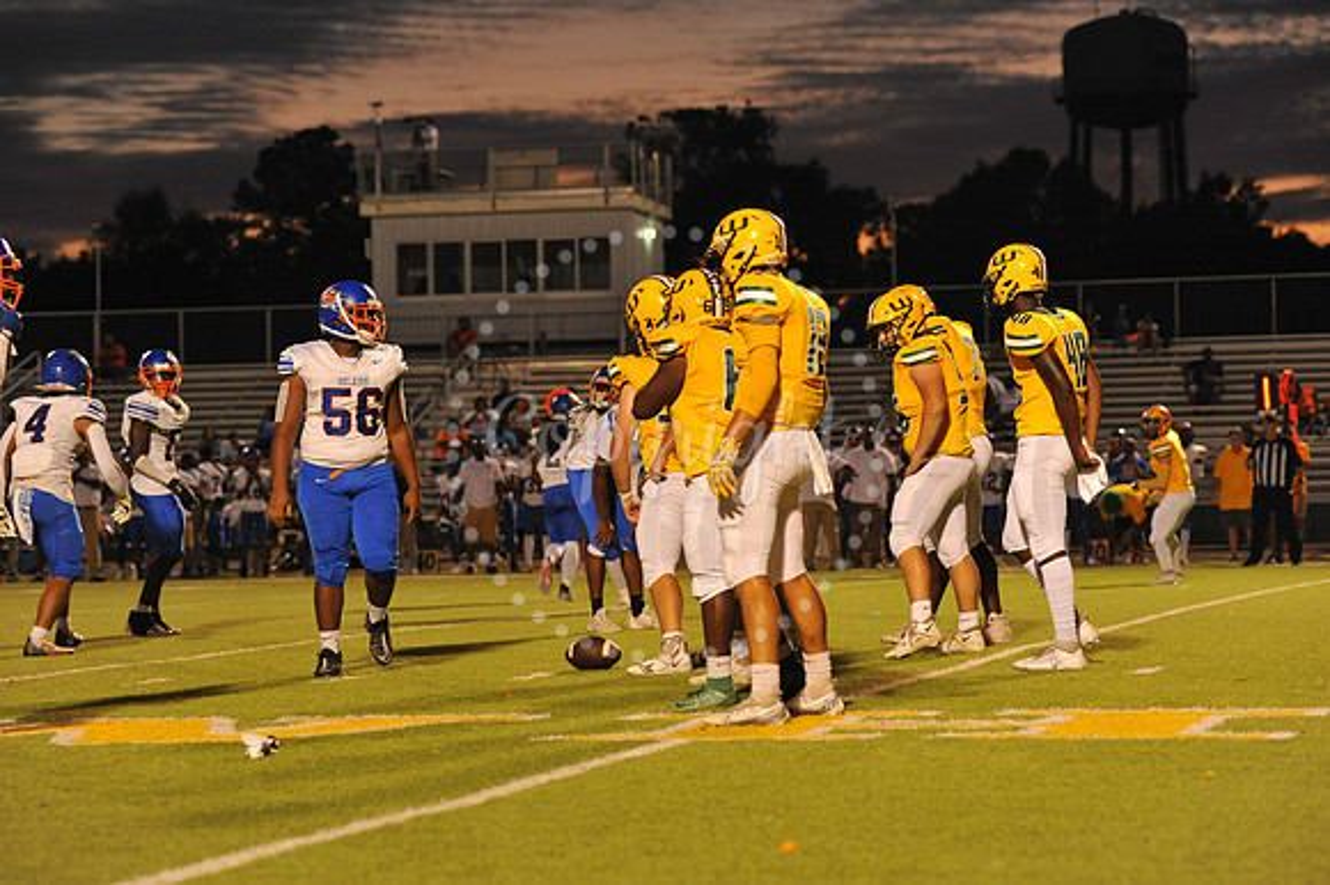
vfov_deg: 12.2
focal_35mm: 112
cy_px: 442
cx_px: 665
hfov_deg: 18.3
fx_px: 4135
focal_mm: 112
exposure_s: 1/250
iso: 2000
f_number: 4.5
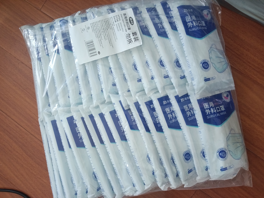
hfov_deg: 65.3
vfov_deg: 51.4
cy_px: 99
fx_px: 206
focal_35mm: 27
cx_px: 132
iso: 536
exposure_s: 1/25
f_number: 1.8
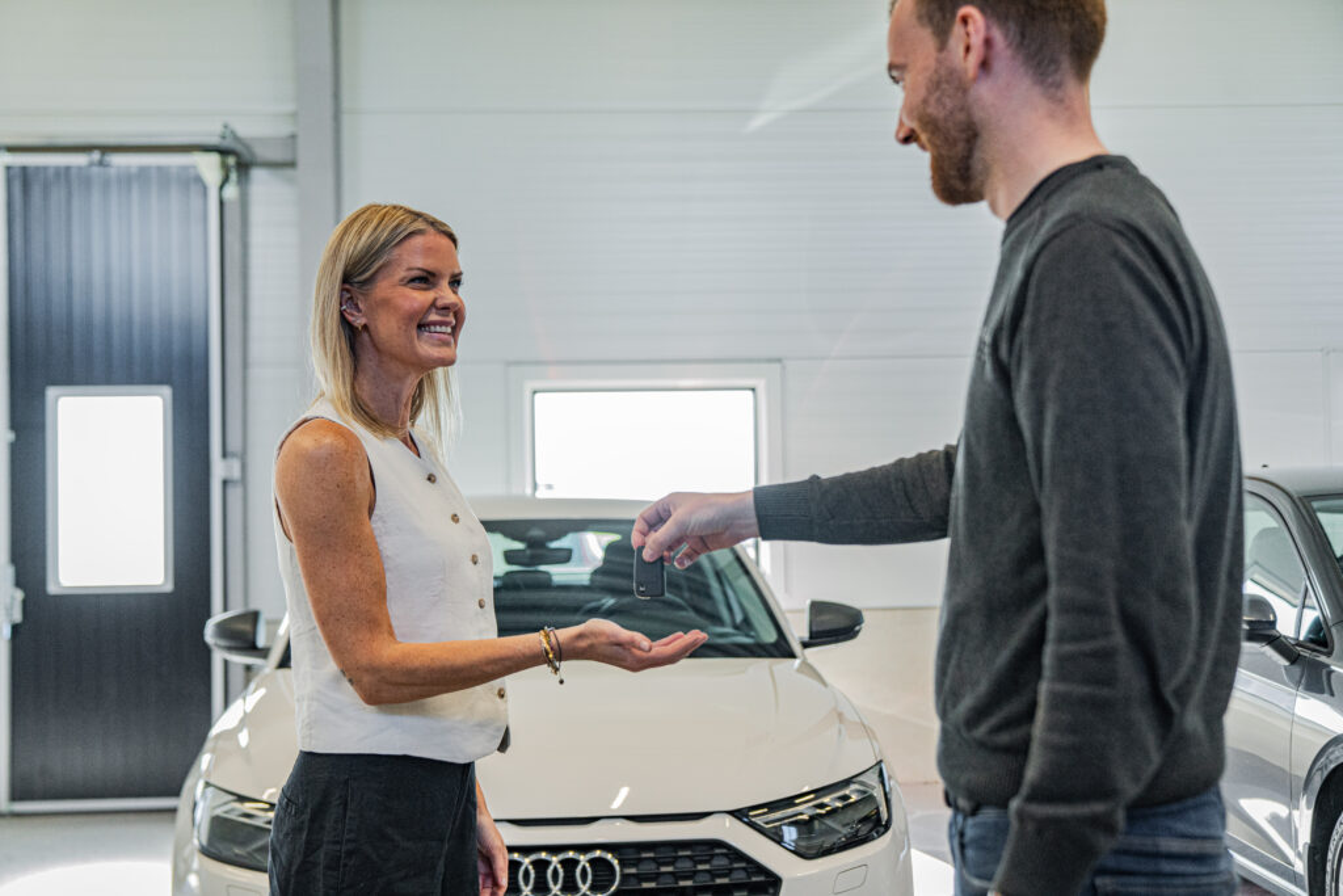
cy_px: 448
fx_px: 1679
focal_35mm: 45
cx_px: 672
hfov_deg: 43.6
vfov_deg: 29.9
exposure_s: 1/400
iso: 2000
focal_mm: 45
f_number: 3.2
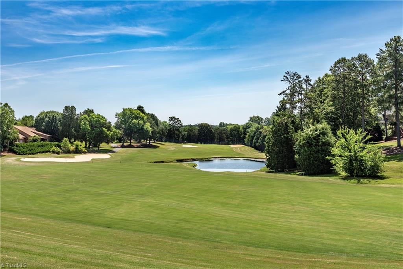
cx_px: 202
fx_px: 403
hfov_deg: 53.1
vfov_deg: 36.9
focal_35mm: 36
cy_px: 134
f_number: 10
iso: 200
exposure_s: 1/400
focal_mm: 36
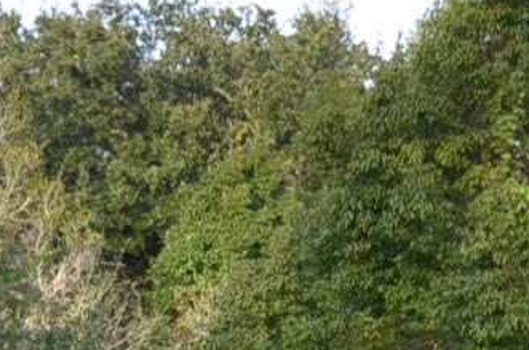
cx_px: 206
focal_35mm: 201
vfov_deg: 6.3
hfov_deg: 10.3
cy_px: 1005
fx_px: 2947
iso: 200
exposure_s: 1/250
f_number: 4
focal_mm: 18
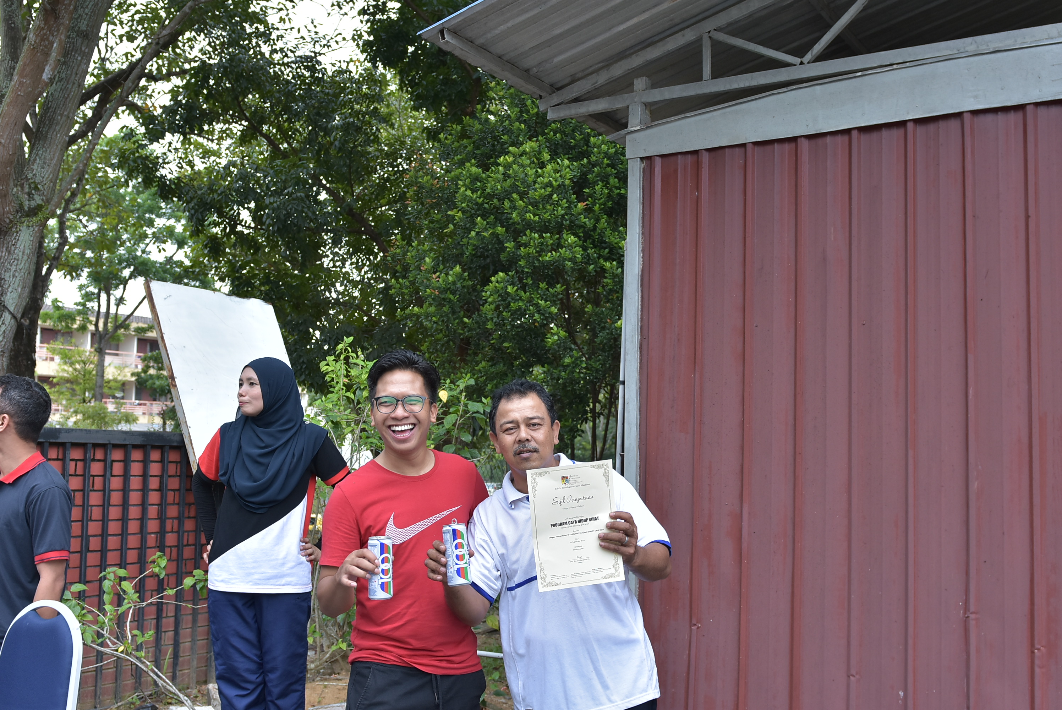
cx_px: 531
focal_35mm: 39
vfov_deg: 34.3
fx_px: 1151
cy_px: 355
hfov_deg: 49.5
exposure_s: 1/500
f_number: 4.5
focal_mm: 26
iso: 400
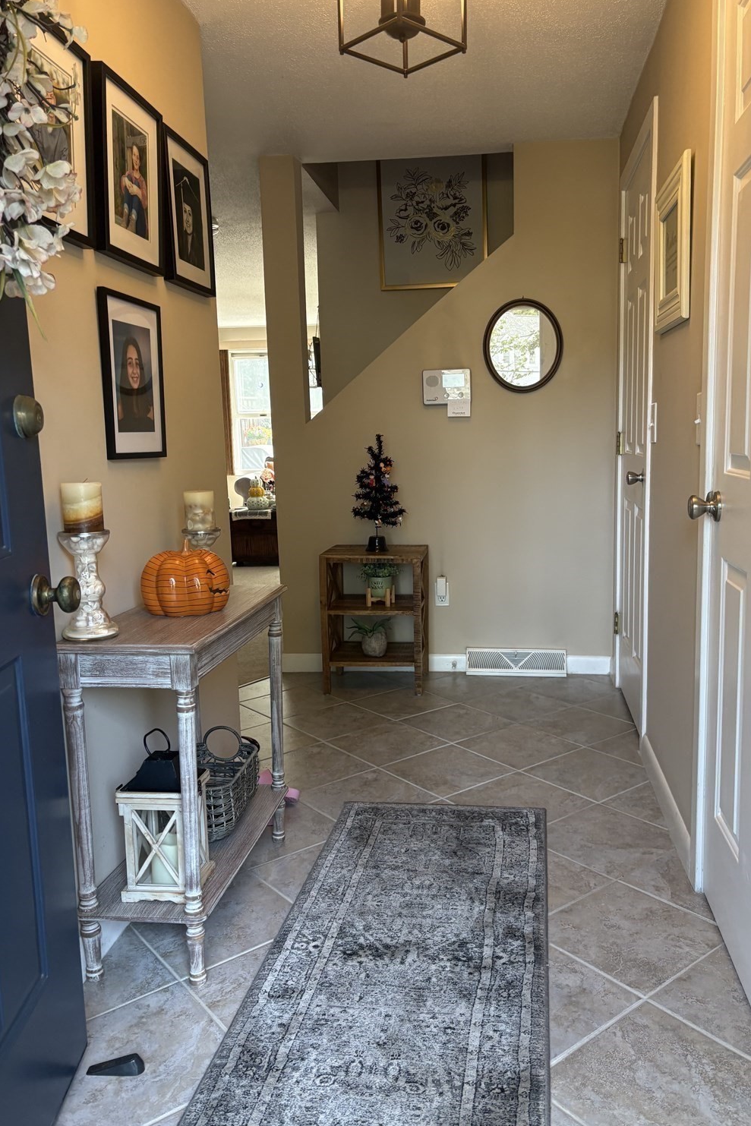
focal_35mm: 28
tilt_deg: -6.3
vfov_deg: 65.5
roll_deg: +1.2
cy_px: 568
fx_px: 876
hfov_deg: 46.3
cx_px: 424
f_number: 1.6
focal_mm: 5.96
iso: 125
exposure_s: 1/70
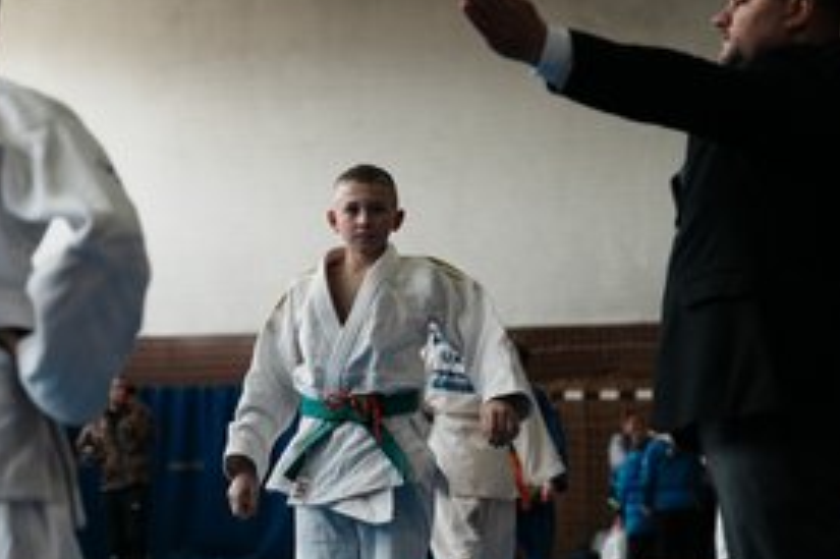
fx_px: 2378
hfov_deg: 20.0
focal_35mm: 102
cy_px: 273
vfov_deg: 13.4
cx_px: 327
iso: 2000
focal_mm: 70
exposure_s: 1/200
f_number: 2.8
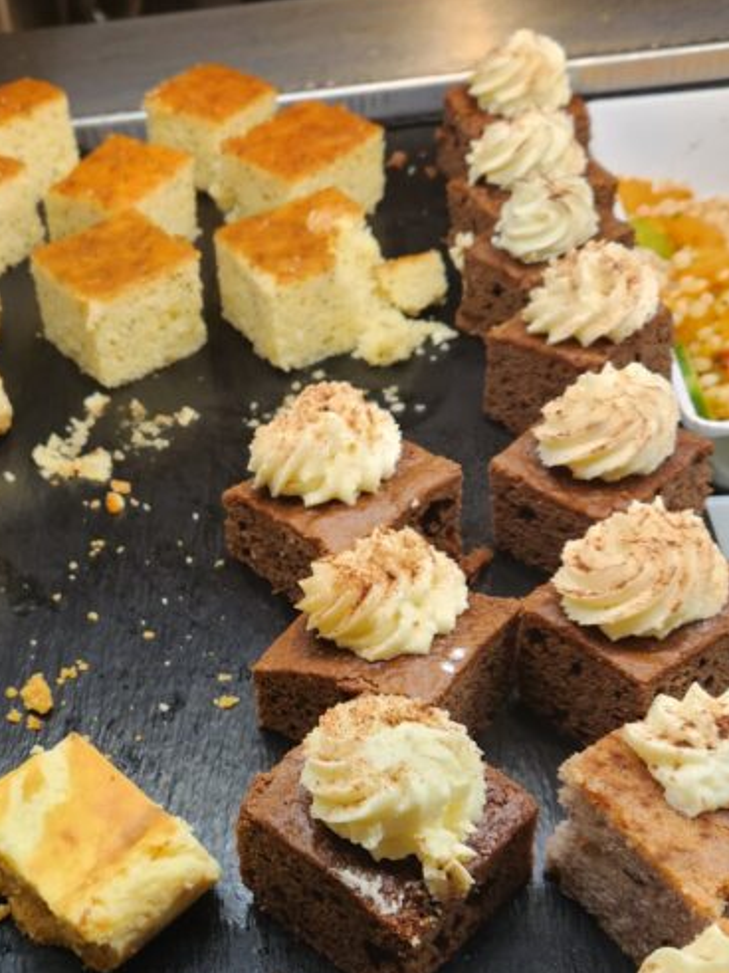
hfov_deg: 29.3
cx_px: 113
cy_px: 646
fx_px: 1348
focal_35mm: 48
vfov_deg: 39.2
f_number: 1.8
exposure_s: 1/180
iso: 64
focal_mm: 5.4
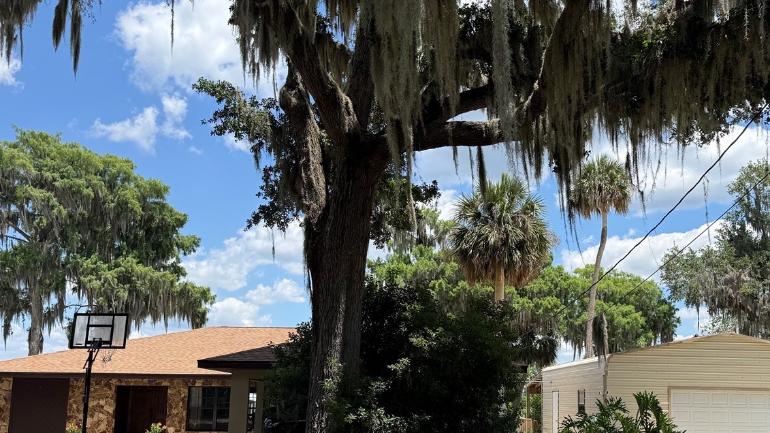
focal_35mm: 37
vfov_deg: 31.7
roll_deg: -0.2
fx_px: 755
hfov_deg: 53.4
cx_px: 480
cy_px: 294
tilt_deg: +7.0
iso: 80
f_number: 1.78
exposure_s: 1/3145
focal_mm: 6.76
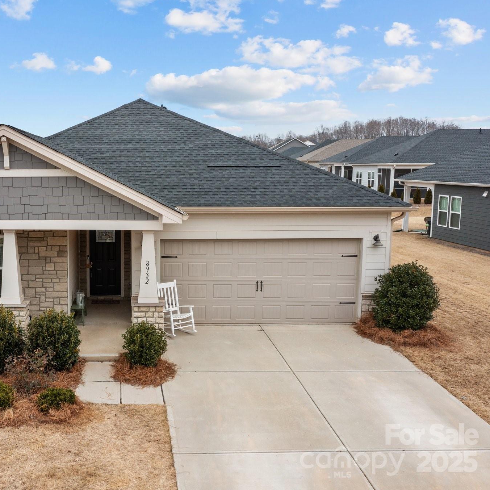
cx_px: 134
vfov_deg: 46.0
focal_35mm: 36
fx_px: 577
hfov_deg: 44.8
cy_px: 245
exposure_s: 1/160
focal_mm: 10.26
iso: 100
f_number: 4.5
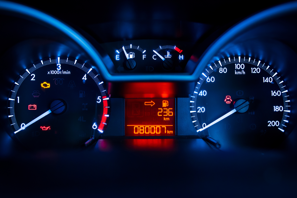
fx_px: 289
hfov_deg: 54.4
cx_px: 148
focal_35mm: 35
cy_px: 99
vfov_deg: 37.9
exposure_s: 1/25
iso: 1250
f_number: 4
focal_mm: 35
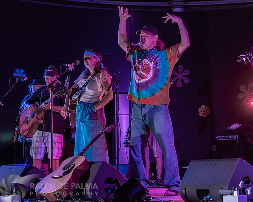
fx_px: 661
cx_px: 149
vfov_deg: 17.4
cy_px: 109
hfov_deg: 21.7
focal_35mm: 88
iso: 2500
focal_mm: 70
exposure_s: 1/160
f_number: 4.5
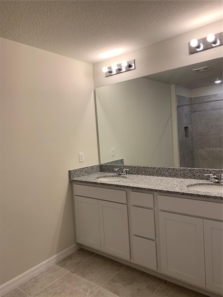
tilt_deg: -2.9
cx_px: 112
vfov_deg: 67.3
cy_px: 148
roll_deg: +3.8
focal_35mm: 26
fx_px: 223
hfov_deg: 53.1
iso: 40
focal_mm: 4.25
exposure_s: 1/120
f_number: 1.8
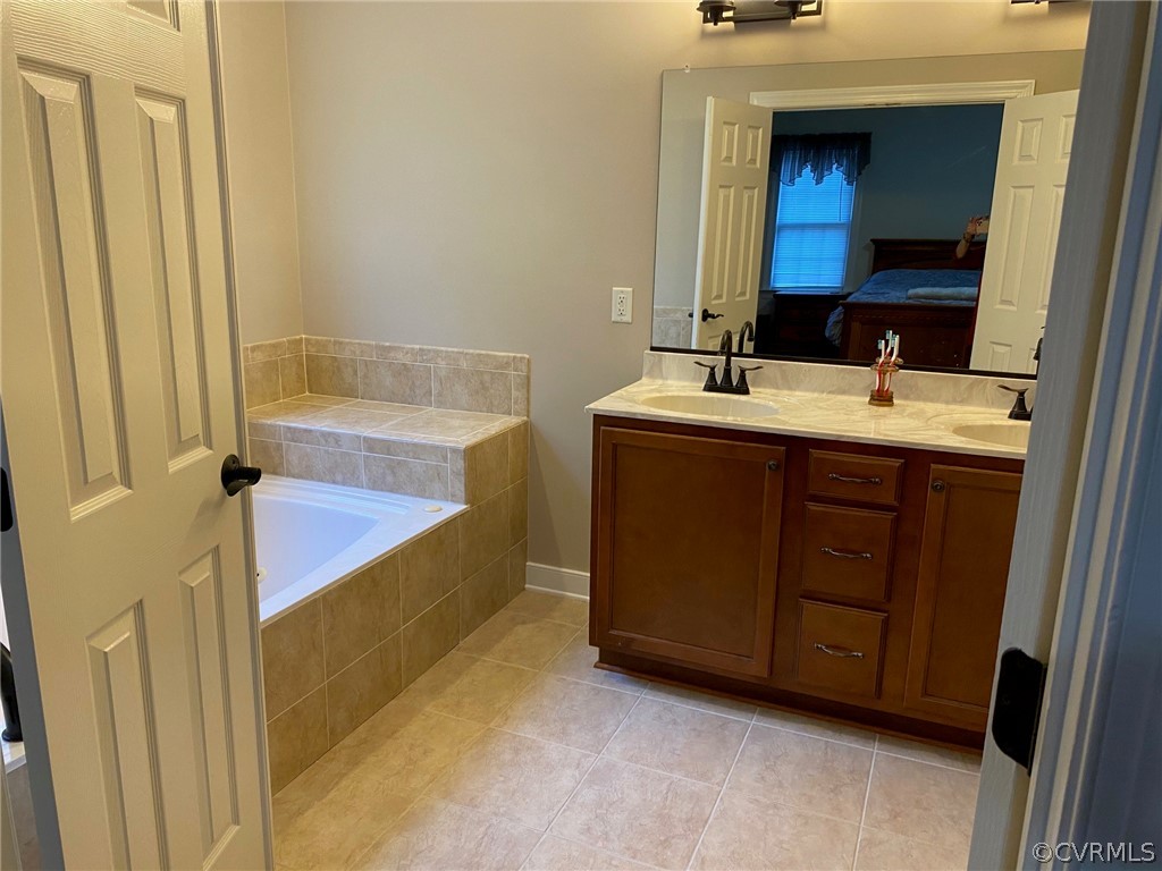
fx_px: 873
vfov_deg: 53.1
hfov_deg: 67.3
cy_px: 436
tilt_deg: -14.4
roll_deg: -1.9
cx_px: 581
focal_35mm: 26
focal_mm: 4.25
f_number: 1.8
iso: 160
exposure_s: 1/60
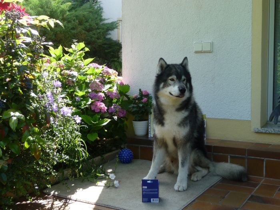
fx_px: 388
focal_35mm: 48
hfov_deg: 39.7
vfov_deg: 30.3
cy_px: 105
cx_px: 140
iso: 100
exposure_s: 1/125
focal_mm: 8
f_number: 4.2
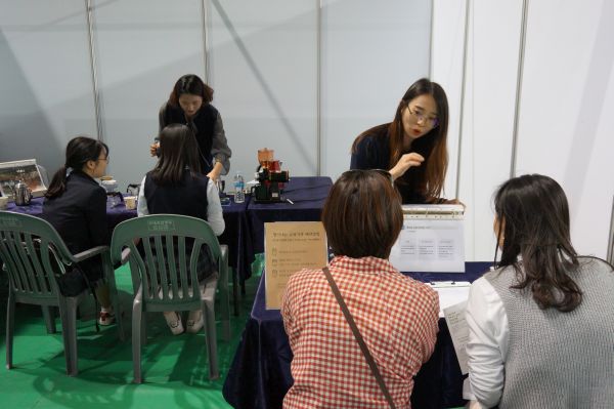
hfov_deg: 59.5
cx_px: 307
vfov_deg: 41.6
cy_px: 204
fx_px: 537
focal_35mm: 32
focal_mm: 21
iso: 1250
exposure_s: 1/160
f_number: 4
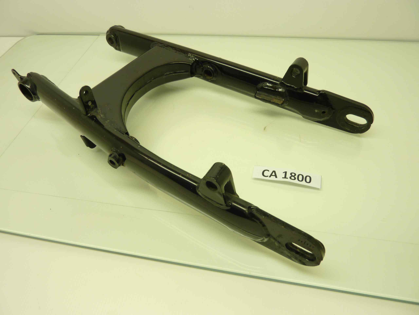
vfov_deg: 54.9
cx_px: 210
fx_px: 303
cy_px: 158
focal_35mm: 25
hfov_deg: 69.4
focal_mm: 4.1
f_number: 3.3
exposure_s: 1/30
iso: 80
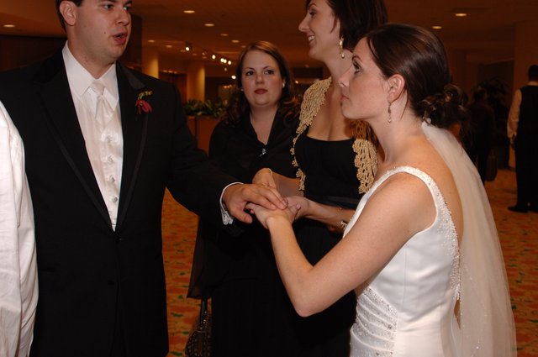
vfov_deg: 29.8
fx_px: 672
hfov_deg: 43.7
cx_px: 269
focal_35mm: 45
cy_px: 178
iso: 400
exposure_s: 1/25
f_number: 5.6
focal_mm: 30
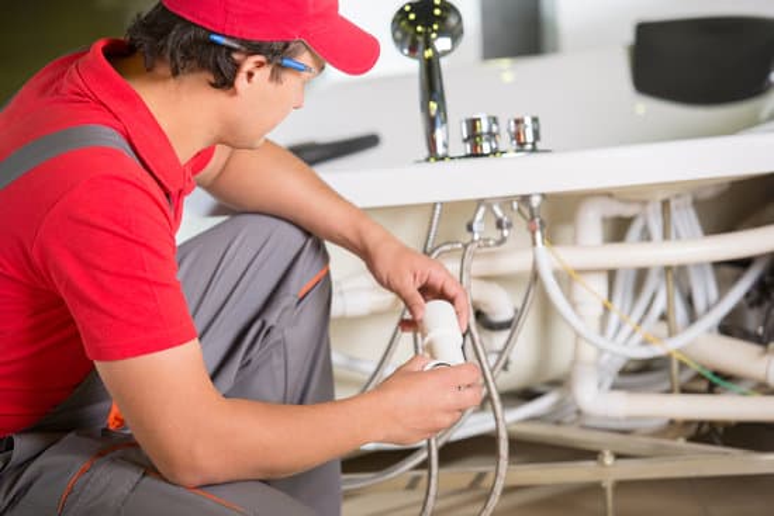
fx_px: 3333
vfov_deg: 8.9
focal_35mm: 155
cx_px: 387
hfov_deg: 13.2
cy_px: 258
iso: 400
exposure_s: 1/125
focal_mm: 155
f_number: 4
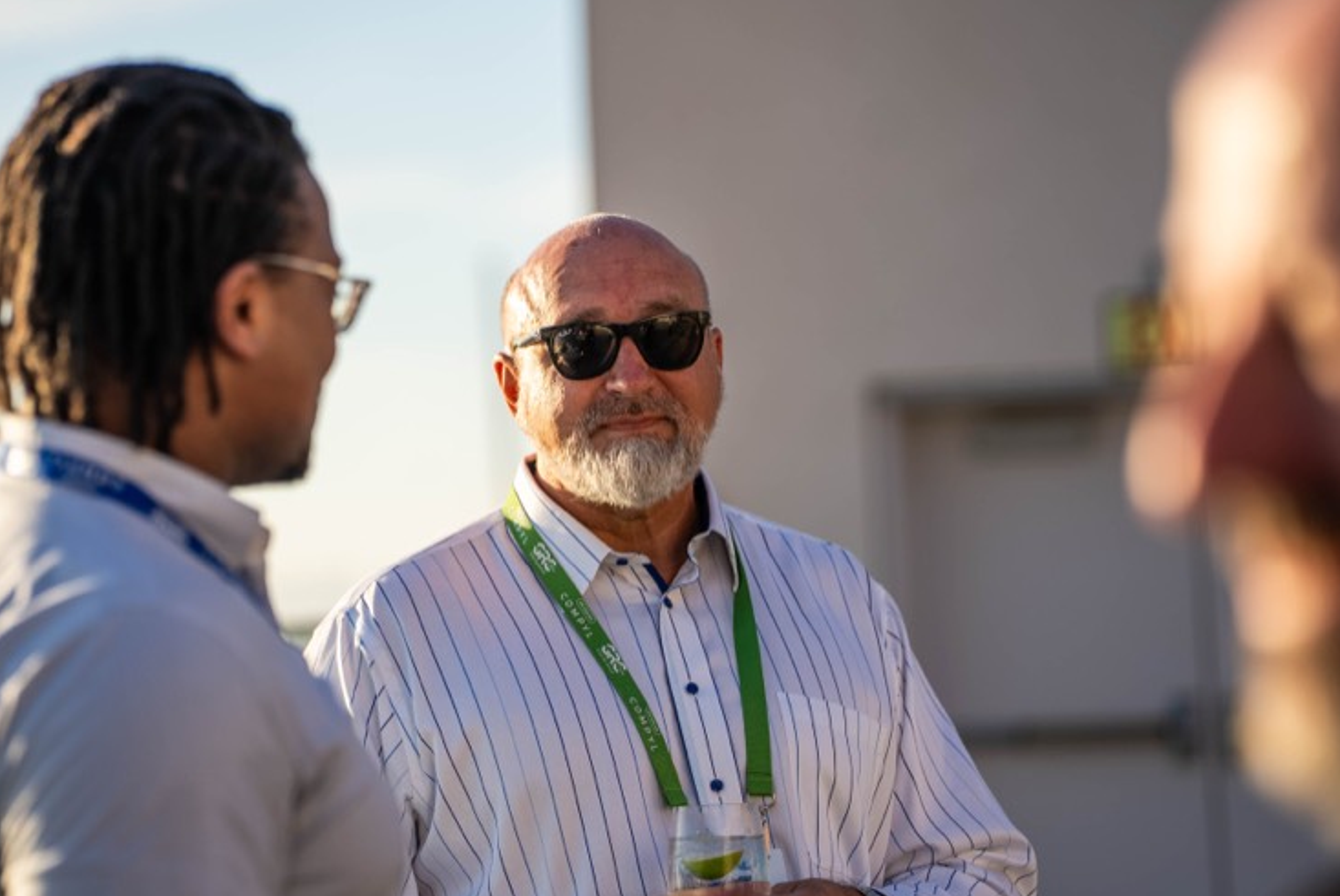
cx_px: 539
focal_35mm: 135
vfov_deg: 10.2
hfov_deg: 15.2
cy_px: 485
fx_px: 5029
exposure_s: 1/1000
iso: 100
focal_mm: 110
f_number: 2.8
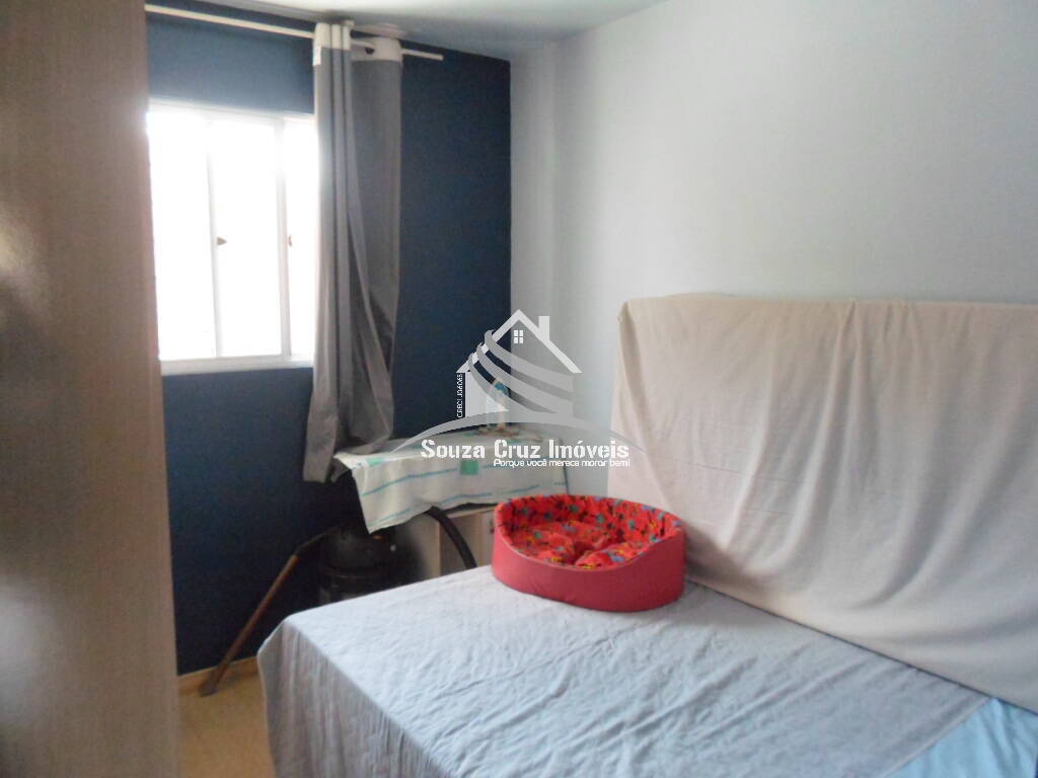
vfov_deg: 54.9
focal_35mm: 25
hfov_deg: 69.4
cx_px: 519
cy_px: 389
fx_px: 750
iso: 480
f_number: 2.5
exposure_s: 1/180
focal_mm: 4.5
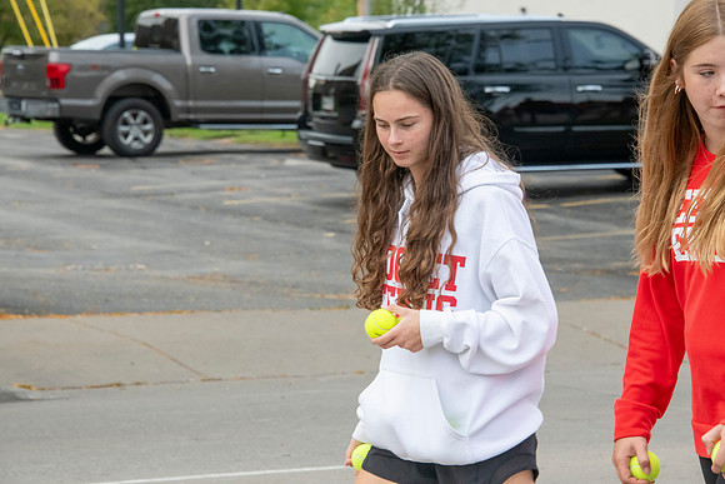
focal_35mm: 160
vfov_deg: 8.6
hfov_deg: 12.8
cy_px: 242
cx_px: 362
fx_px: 3223
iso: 3200
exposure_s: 1/320
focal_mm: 160
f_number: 11
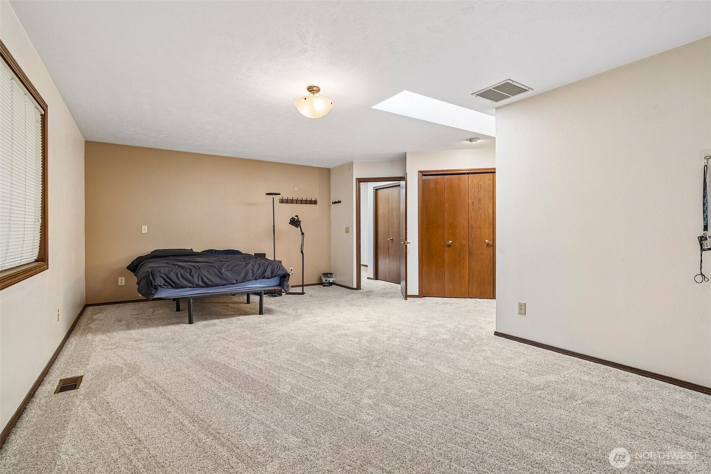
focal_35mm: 16
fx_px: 316
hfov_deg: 96.7
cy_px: 237
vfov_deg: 73.7
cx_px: 356
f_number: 8
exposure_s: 1/30
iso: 1600
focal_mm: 16
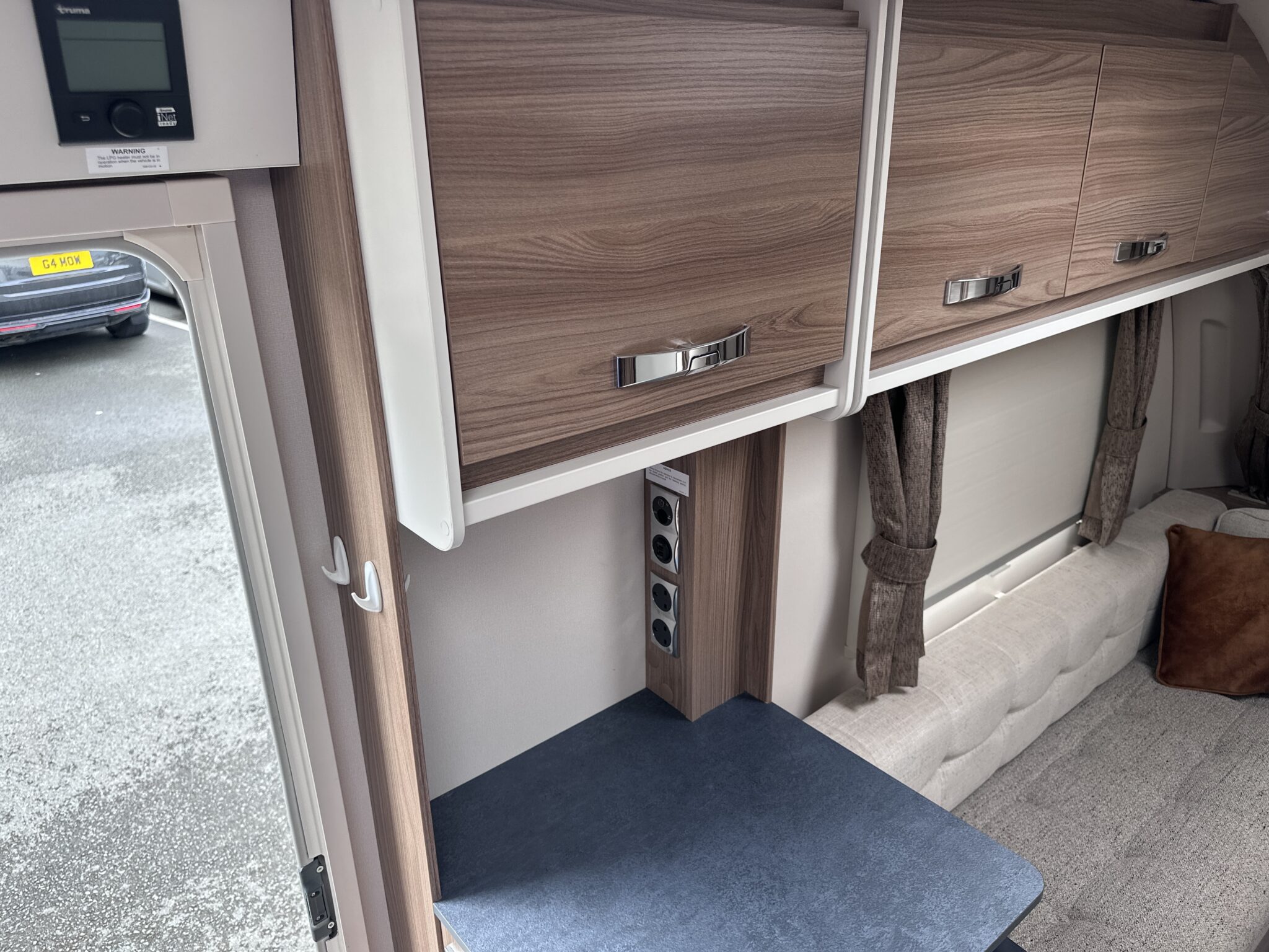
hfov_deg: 71.6
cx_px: 634
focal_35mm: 24
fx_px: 880
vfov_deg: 56.8
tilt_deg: -22.4
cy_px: 476
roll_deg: +1.1
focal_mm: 6.86
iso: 64
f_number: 1.78
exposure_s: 1/154
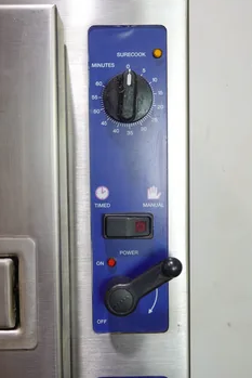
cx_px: 123
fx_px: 409
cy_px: 170
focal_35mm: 39
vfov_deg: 49.5
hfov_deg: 34.2
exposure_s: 1/6
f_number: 4.5
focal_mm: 12.51
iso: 100
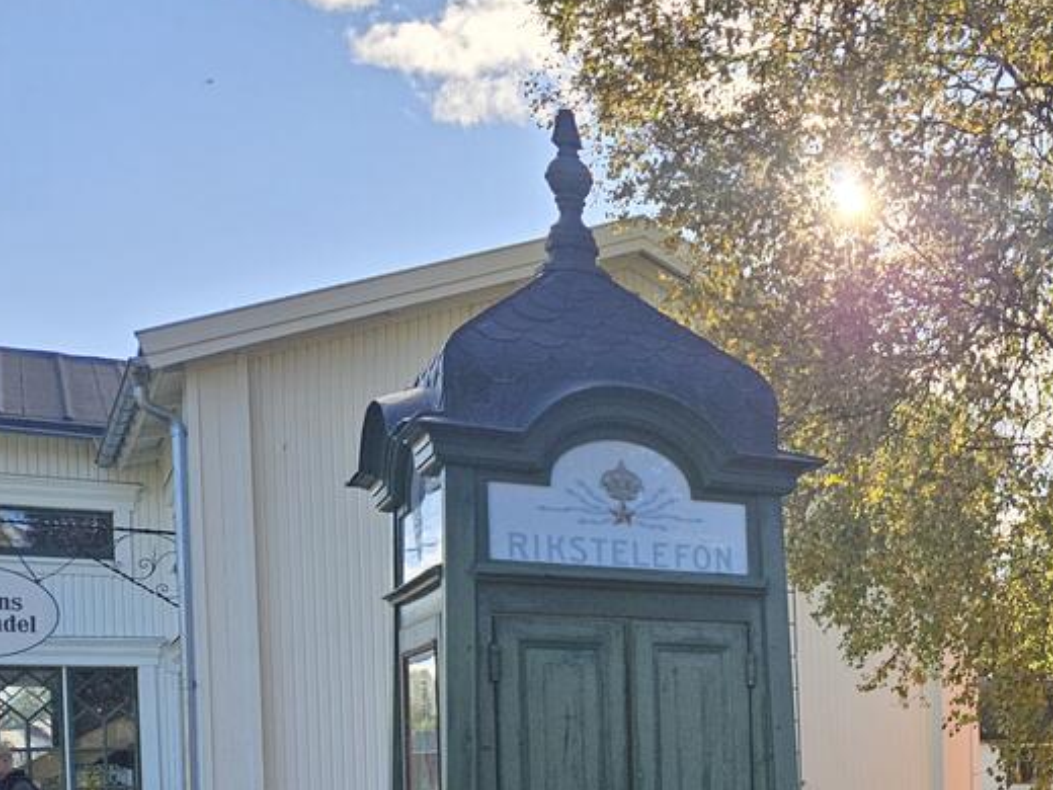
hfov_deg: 33.0
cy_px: 794
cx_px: 1144
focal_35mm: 51
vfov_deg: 26.9
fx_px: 1551
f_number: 1.8
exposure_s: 1/2000
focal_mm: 5.4
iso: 80
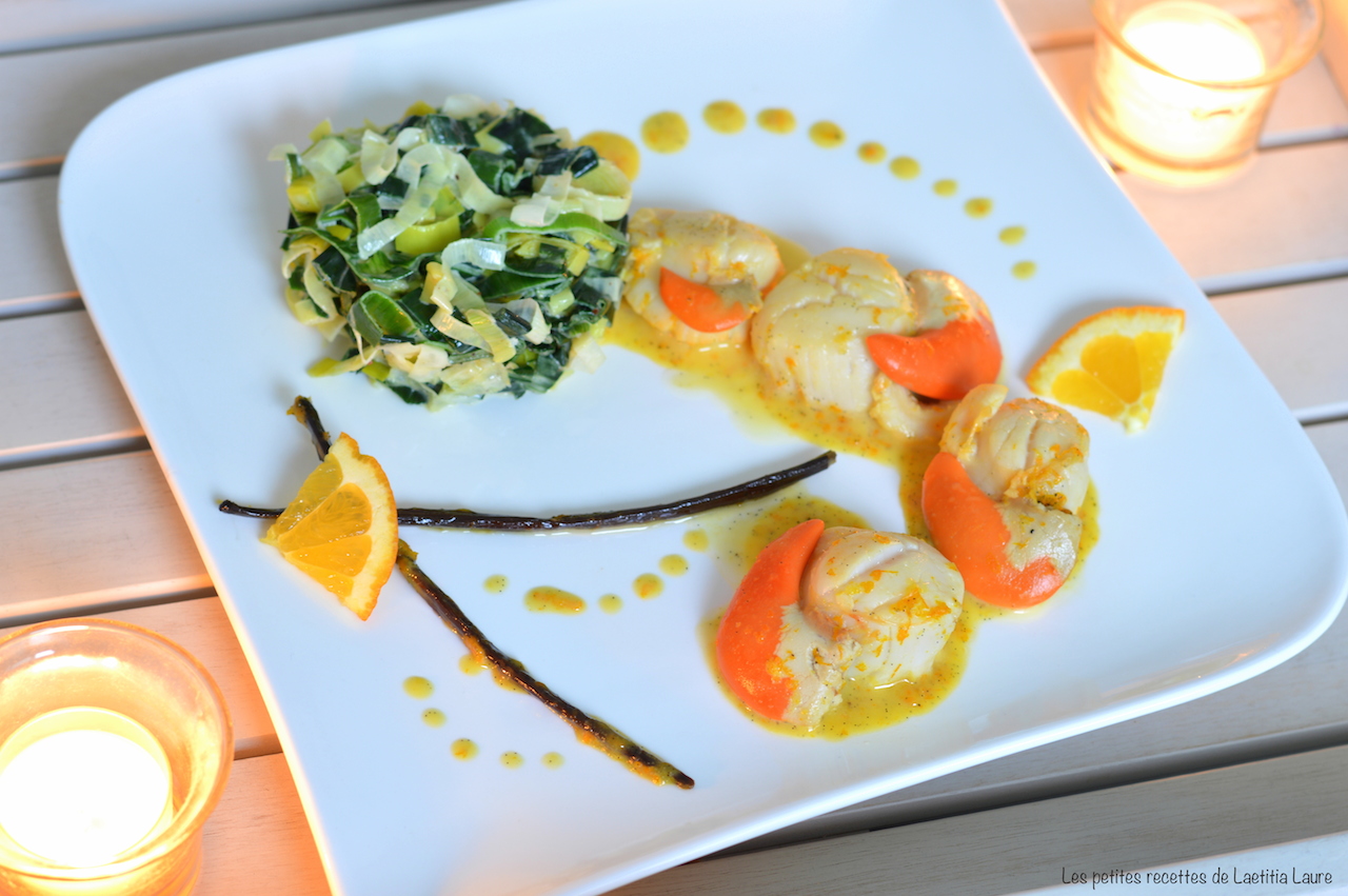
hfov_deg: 27.0
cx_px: 674
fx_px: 2806
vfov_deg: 18.1
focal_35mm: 75
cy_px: 448
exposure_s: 1/1.3
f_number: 4.5
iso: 100
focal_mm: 50
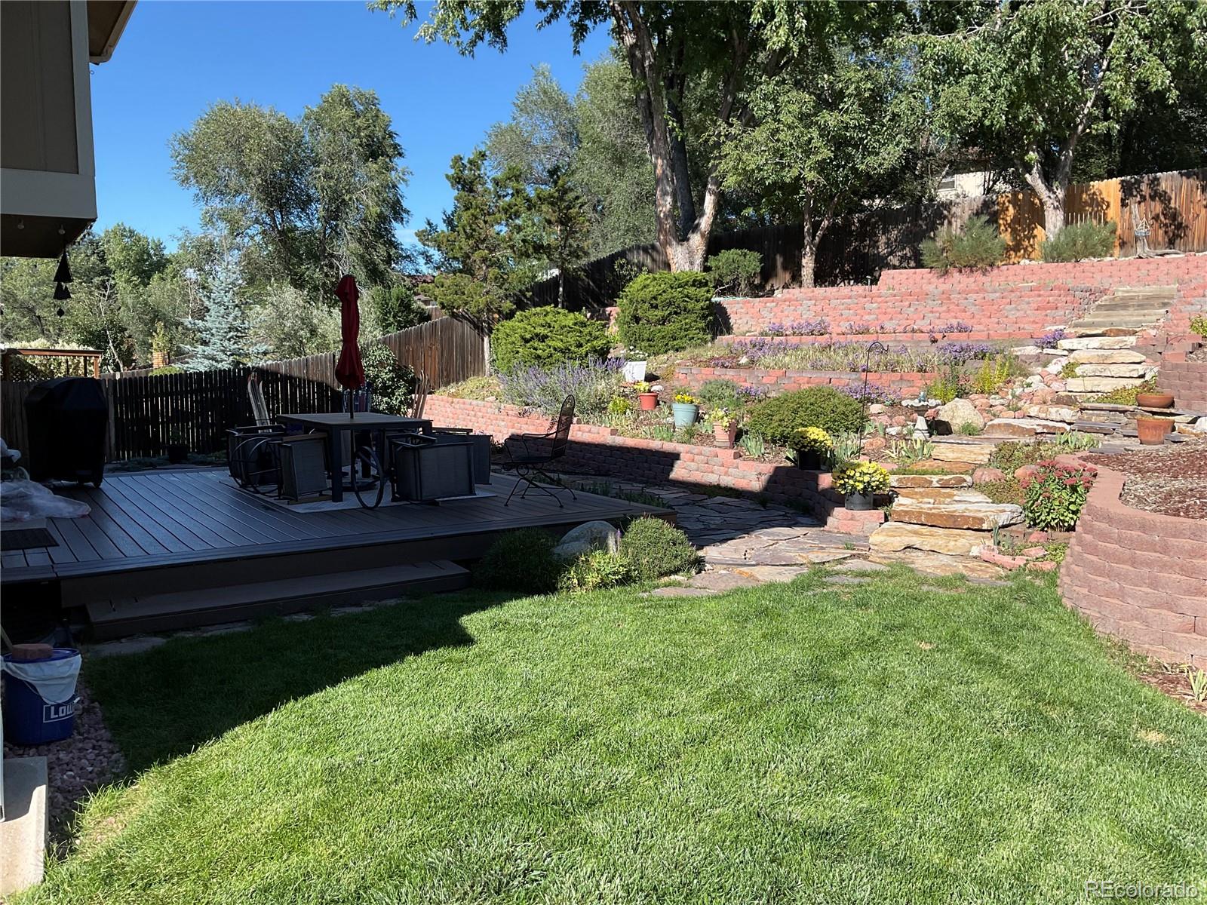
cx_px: 604
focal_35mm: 29
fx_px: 1011
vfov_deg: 48.2
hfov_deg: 61.7
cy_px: 452
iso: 16
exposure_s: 1/1035
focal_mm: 3
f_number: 1.8
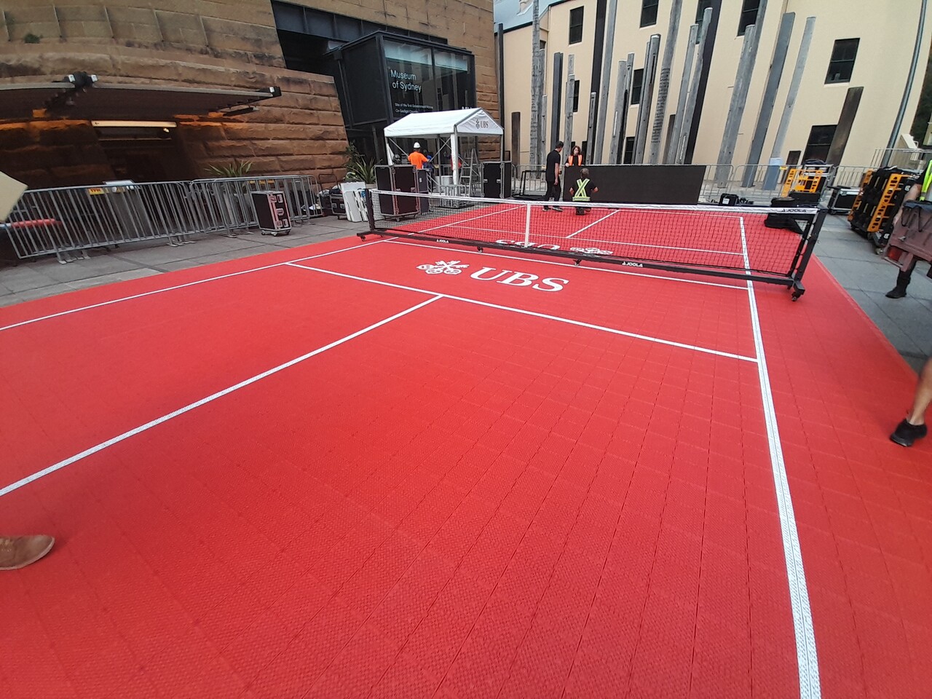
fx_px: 350
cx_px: 466
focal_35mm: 13
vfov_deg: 89.9
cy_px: 350
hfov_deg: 106.2
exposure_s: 1/100
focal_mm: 1.13
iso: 50
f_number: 2.2
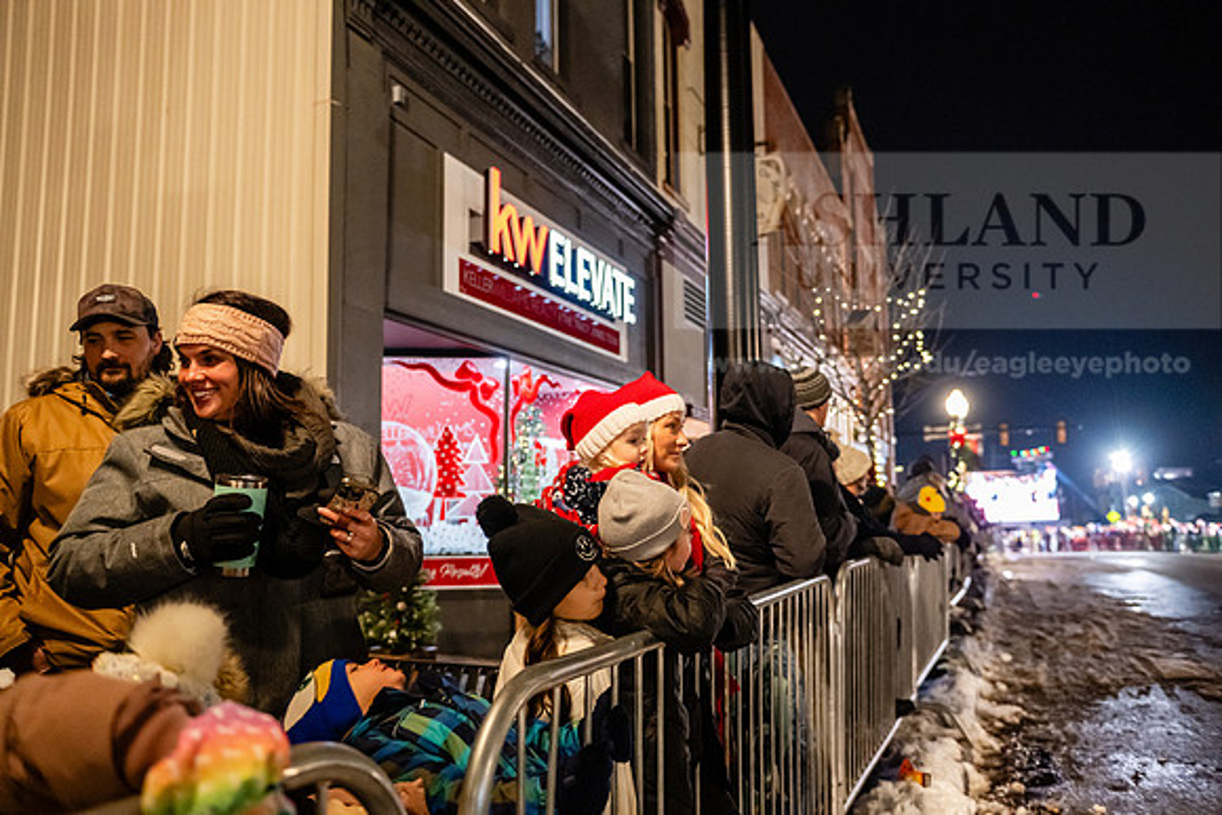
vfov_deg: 42.3
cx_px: 611
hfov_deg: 60.3
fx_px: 1052
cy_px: 408
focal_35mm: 31
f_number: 2.8
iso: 5000
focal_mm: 31
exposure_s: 1/160
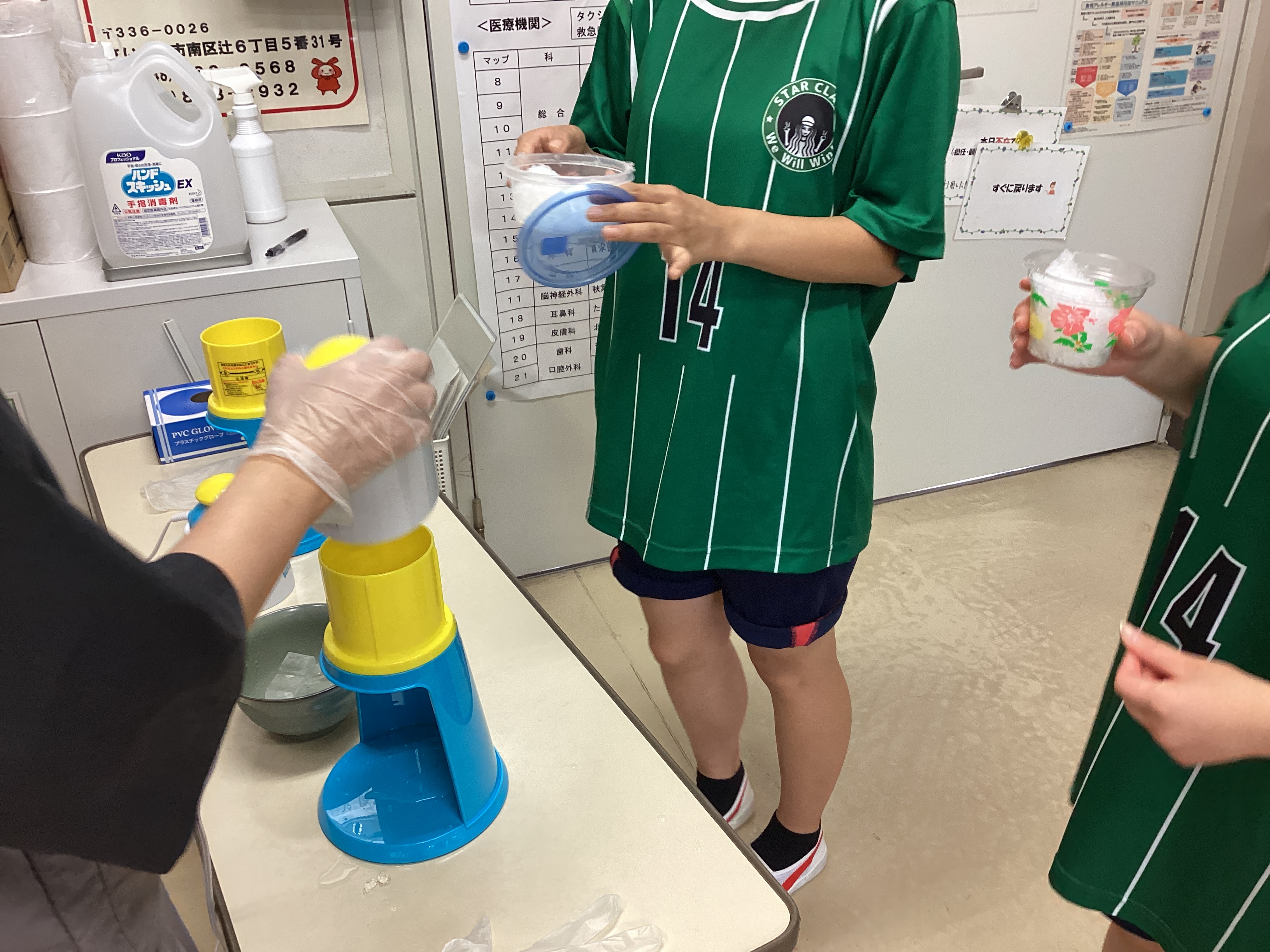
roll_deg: +1.3
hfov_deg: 58.4
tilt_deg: -27.9
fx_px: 1137
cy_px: 476
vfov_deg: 45.4
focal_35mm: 31
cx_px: 635
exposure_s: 1/50
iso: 100
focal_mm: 3.3
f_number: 2.4
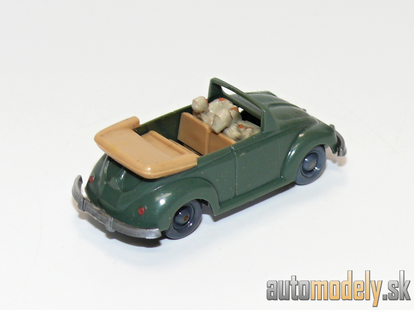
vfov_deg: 10.2
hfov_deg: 13.5
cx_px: 207
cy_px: 155
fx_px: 1746
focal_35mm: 146
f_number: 4
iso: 100
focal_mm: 17.3
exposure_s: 1/30
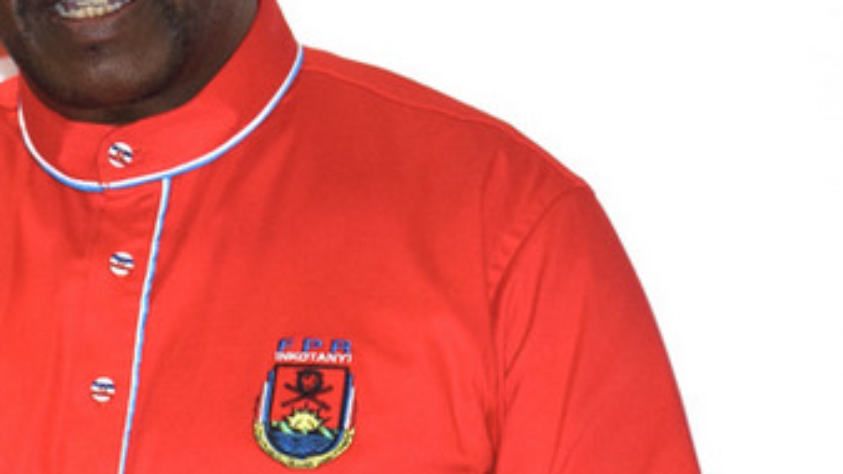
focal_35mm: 489
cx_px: -187
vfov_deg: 2.5
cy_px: 328
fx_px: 10919
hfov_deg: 4.4
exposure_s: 1/60
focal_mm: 105
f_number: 5.6
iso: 800
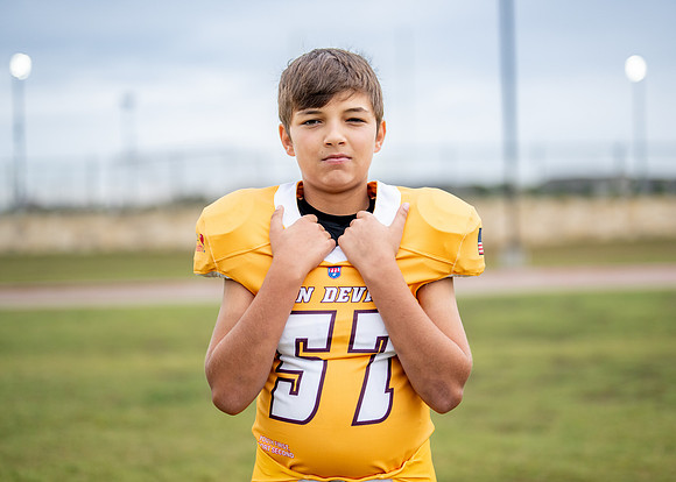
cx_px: 356
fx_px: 1097
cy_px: 229
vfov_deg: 24.8
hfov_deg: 34.2
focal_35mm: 57
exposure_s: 1/1250
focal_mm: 50
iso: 320
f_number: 1.2
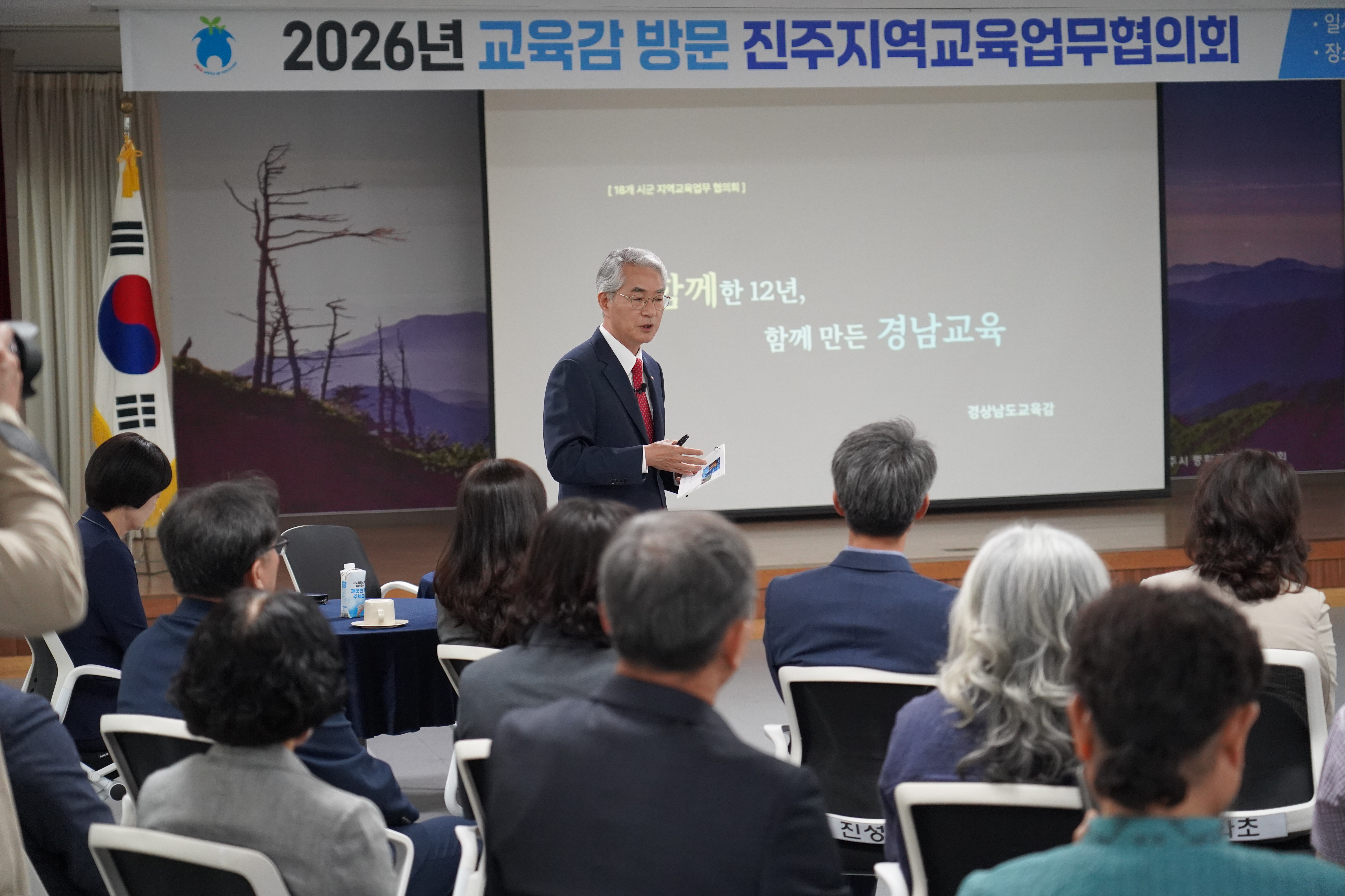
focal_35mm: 73
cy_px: 448
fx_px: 2727
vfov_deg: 18.7
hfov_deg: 27.7
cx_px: 672
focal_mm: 73
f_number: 4
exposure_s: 1/160
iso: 4000
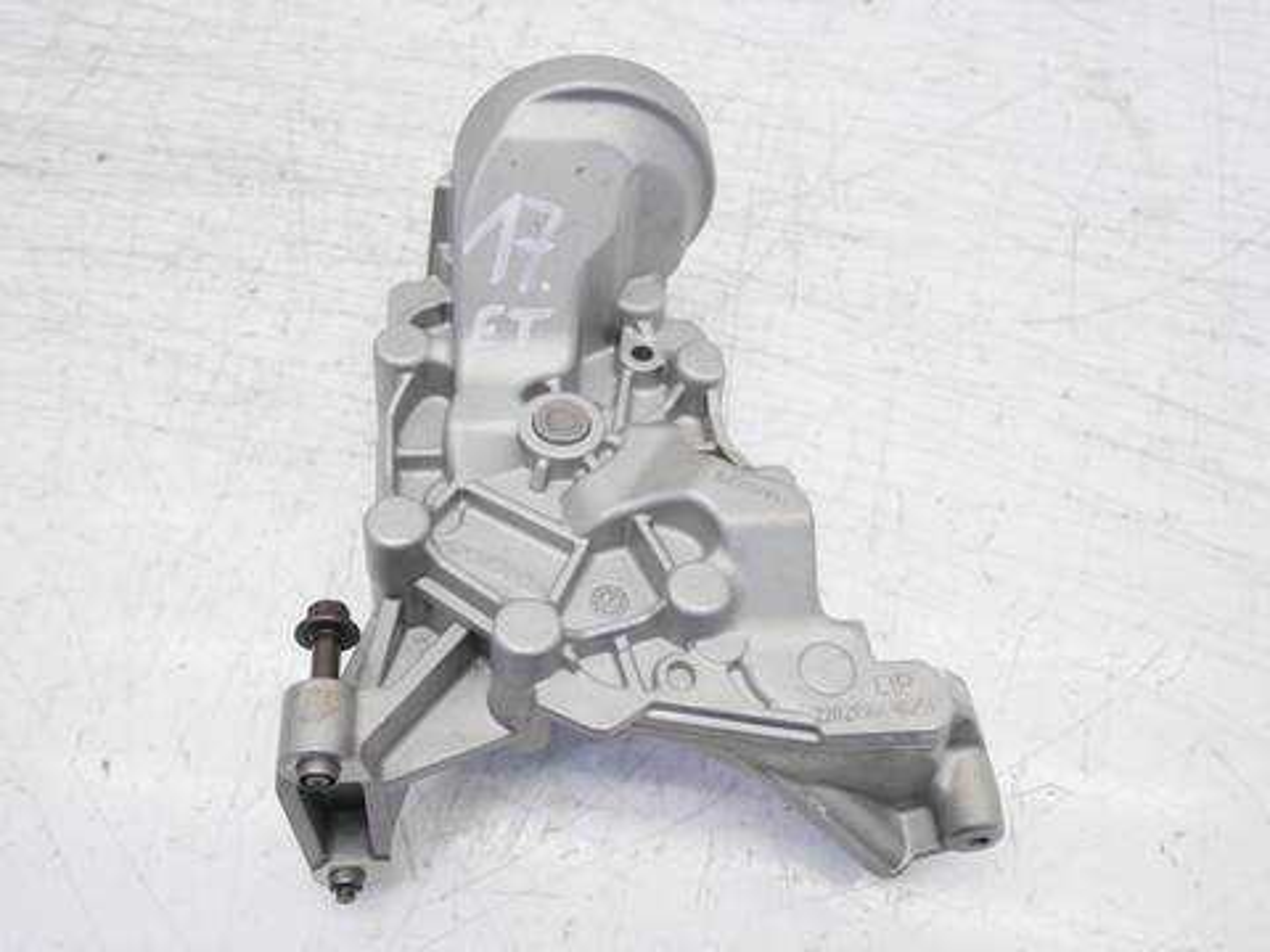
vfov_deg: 41.8
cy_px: 476
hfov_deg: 54.0
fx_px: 1247
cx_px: 635
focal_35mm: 34
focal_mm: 17
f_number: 4
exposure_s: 1/80
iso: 200
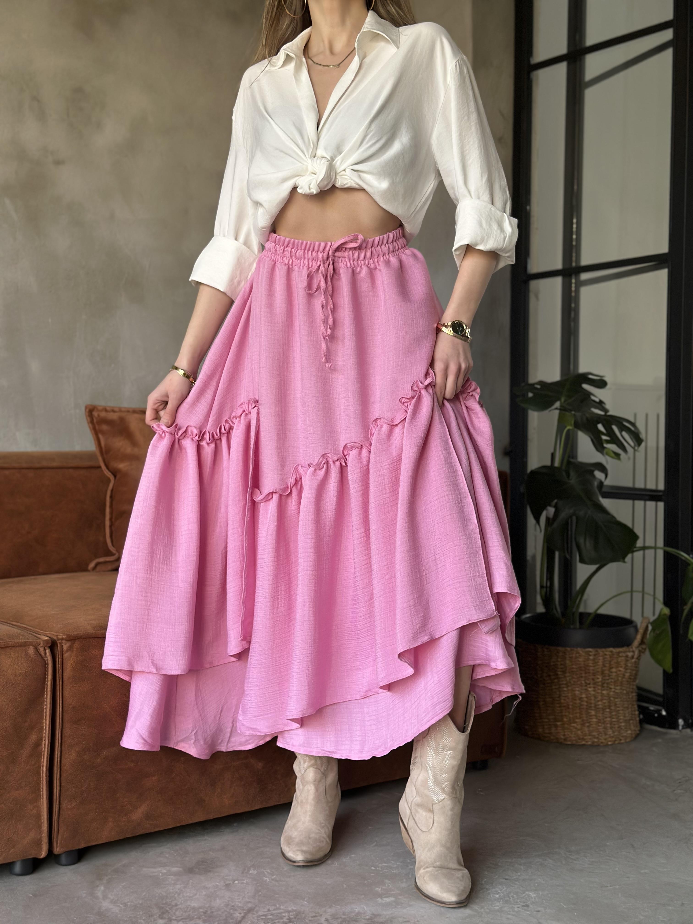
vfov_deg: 39.7
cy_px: 462
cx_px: 346
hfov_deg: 30.3
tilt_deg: -1.0
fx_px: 1281
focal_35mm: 48
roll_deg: -0.6
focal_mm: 6.86
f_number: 1.78
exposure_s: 1/60
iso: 125
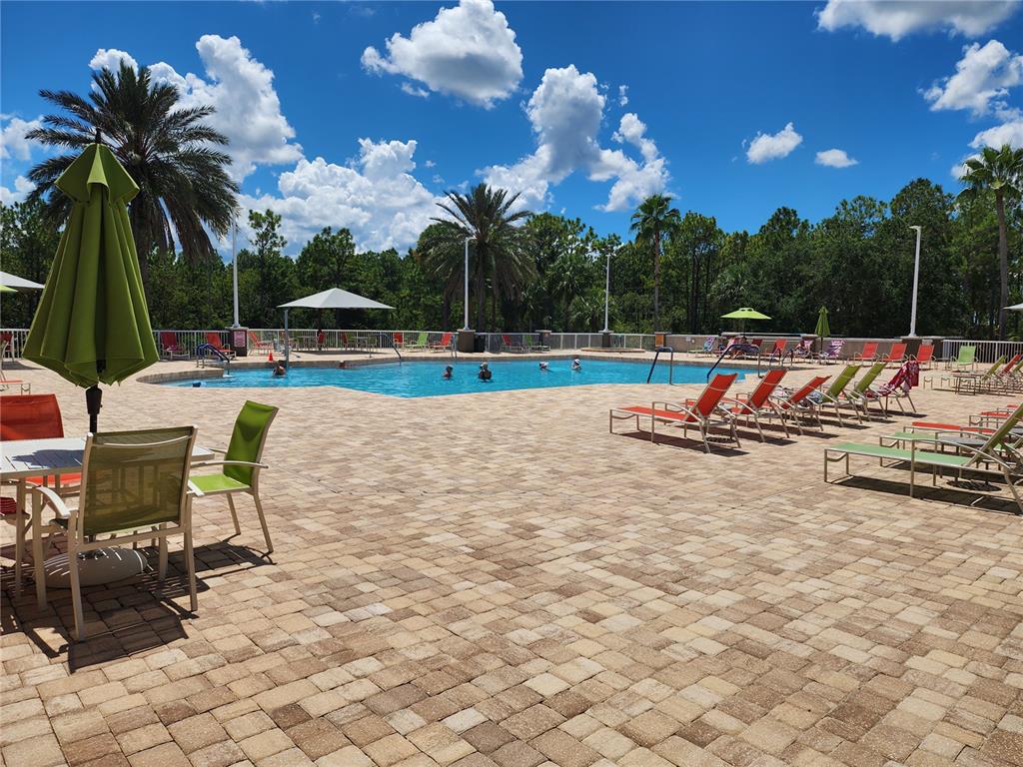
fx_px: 680
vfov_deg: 58.9
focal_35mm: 23
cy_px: 384
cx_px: 512
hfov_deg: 73.9
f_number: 1.8
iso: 12
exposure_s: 1/2210
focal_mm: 6.4
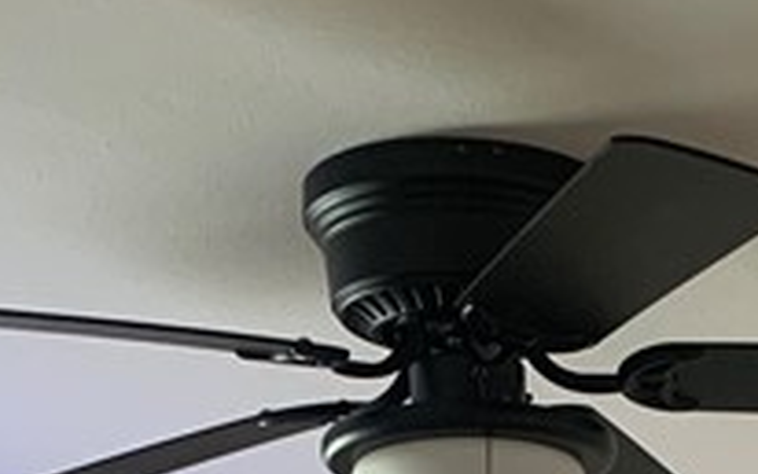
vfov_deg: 8.7
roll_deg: -0.8
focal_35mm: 137
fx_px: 2832
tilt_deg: +0.5
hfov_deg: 15.1
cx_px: 670
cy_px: 1161
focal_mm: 4.25
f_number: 1.8
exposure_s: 1/60
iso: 125
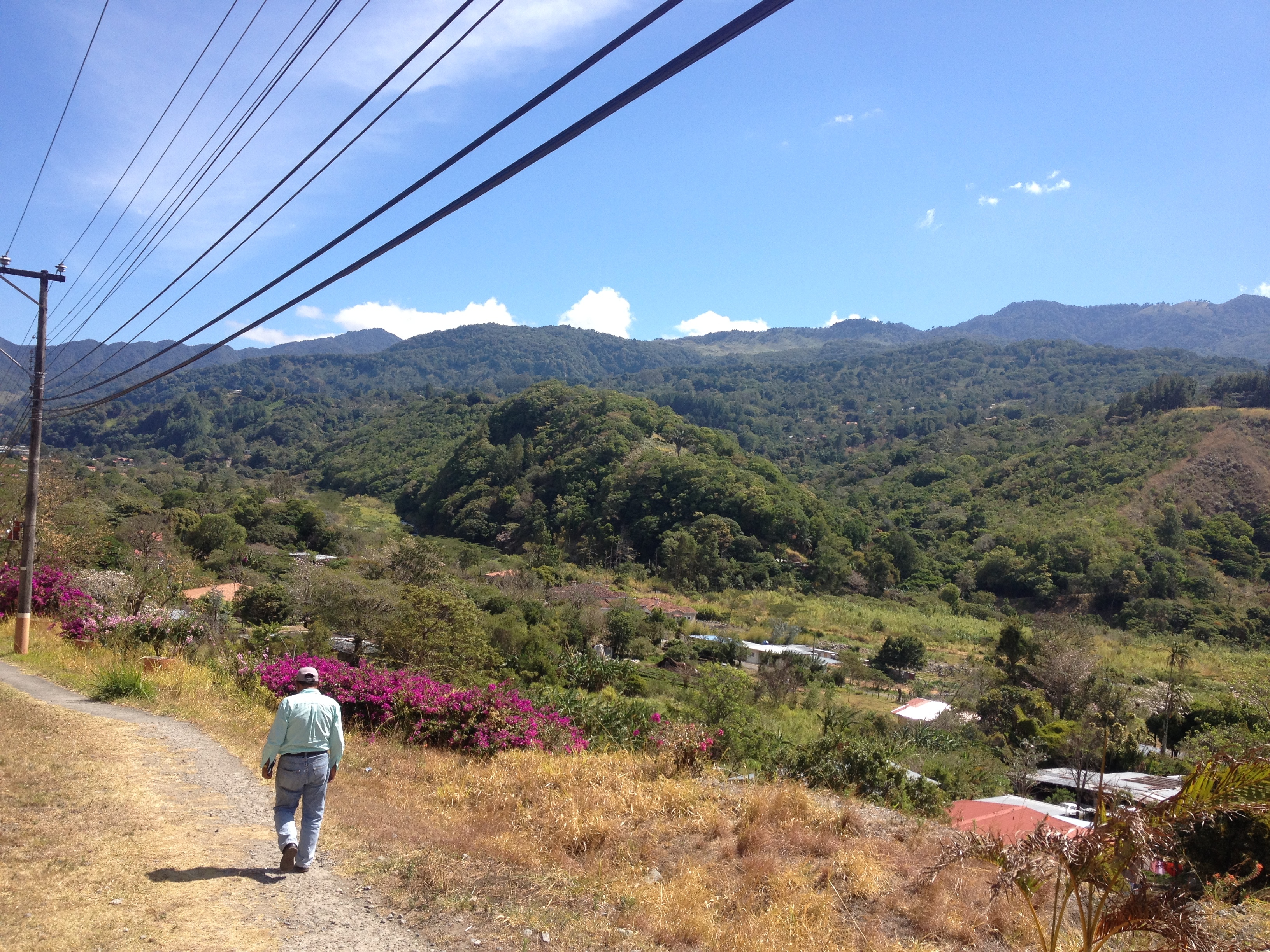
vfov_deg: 40.7
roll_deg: -5.8
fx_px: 1284
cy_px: 476
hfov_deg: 52.6
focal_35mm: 35
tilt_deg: -4.7
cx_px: 635
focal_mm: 4.28
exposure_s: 1/1082
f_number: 2.4
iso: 50
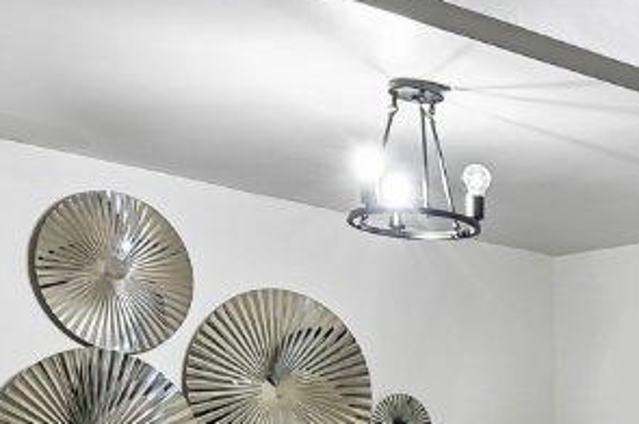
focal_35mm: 111
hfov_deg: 15.4
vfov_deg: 11.7
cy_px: 681
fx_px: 1968
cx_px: 1209
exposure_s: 1/1.67
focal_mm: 16
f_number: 8
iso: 100
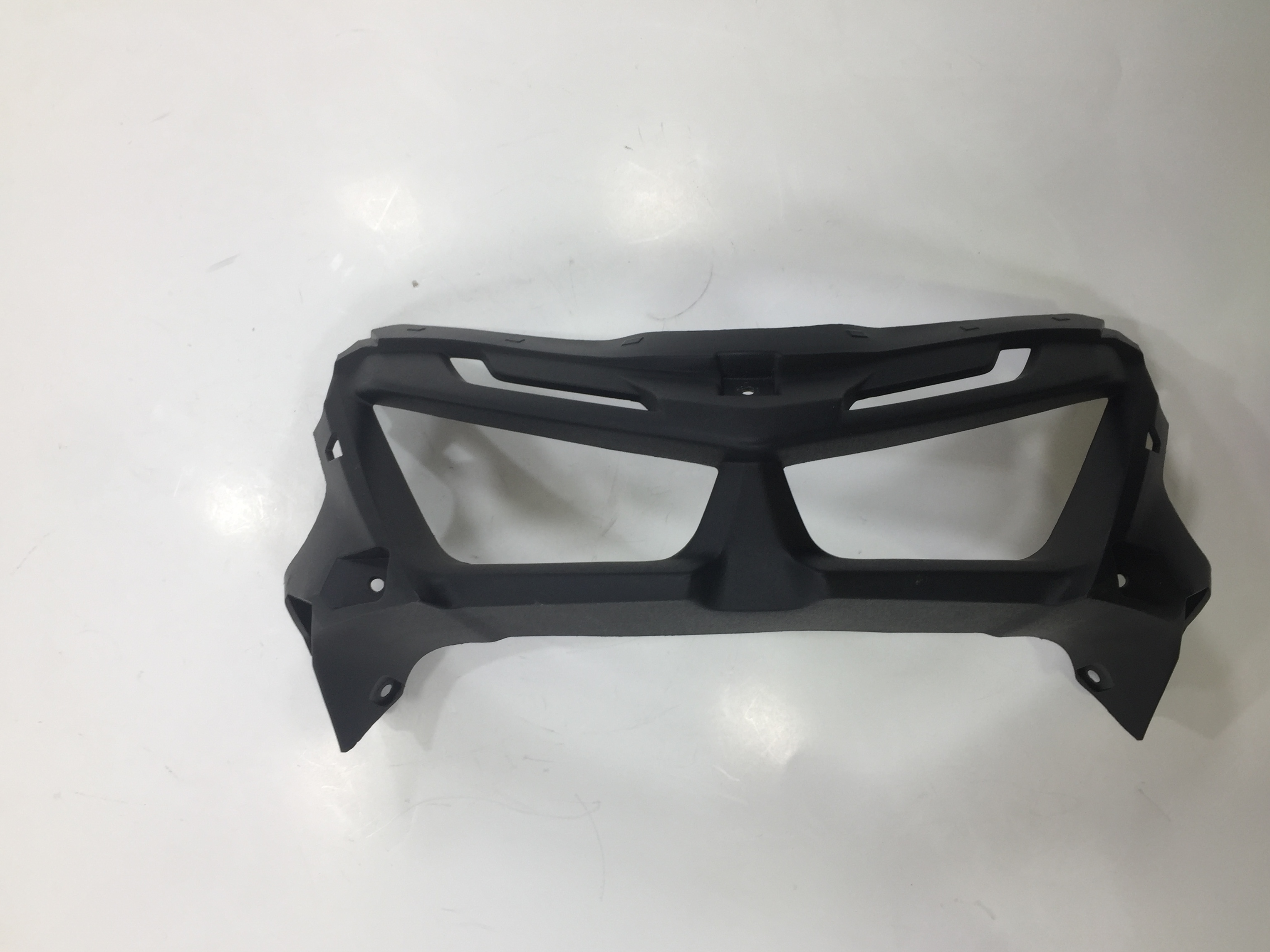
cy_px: 504
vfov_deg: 45.4
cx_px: 678
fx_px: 1137
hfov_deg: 58.3
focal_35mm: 31
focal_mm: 4.15
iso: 32
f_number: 2.2
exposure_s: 1/140
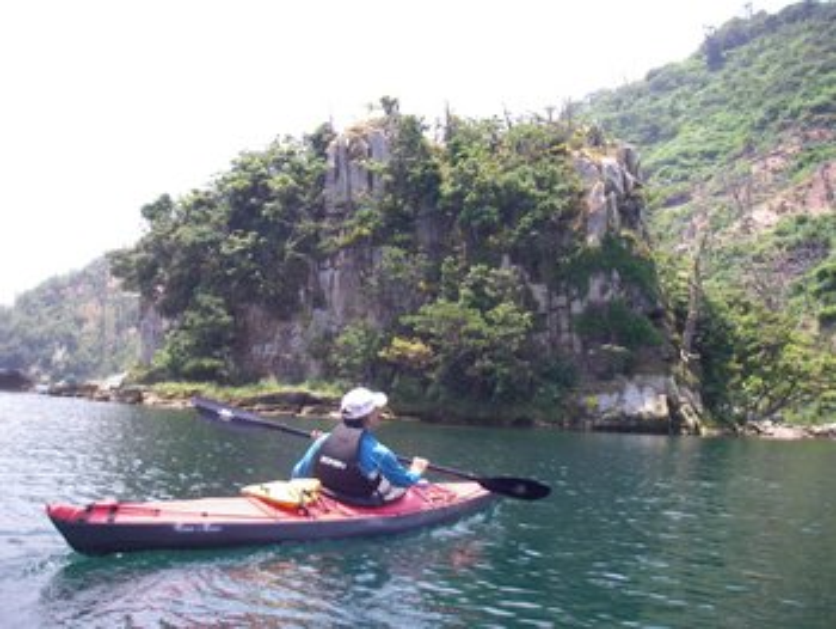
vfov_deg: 37.8
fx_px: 918
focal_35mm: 38
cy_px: 314
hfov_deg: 48.9
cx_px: 418
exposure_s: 1/250
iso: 64
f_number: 3.3
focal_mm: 6.3
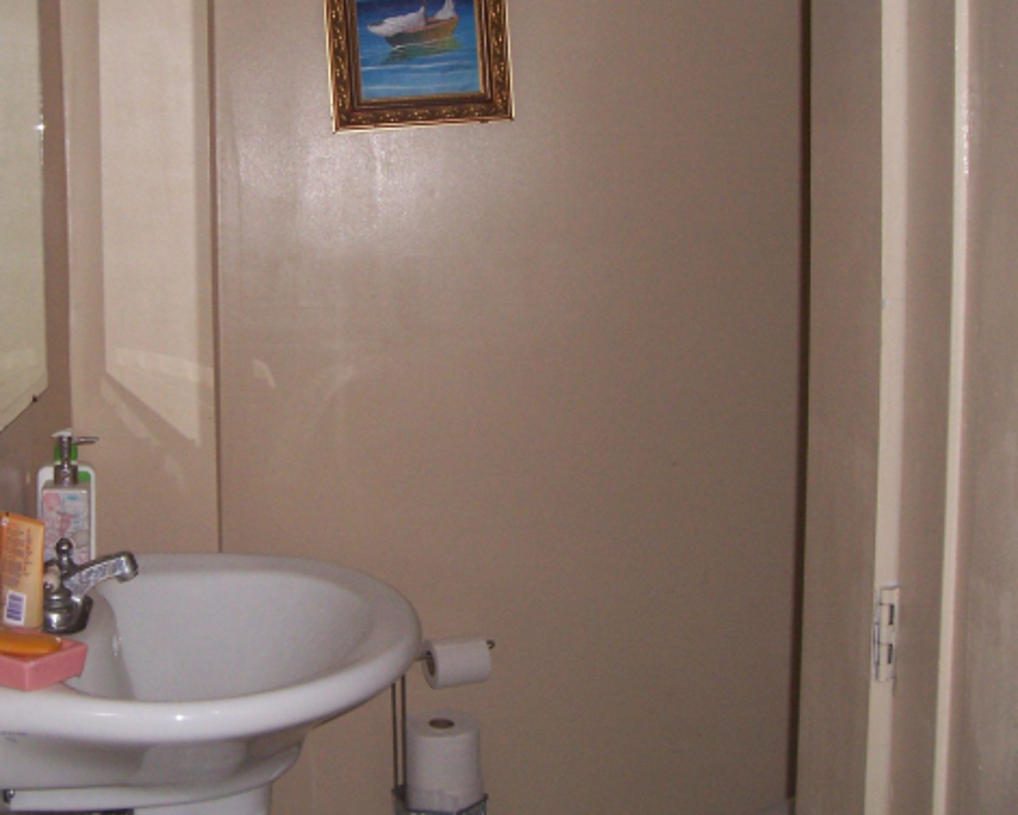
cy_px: 283
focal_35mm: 47
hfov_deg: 39.1
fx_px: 1416
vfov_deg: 31.9
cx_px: 340
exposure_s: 1/60
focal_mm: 5.6
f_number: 2.7
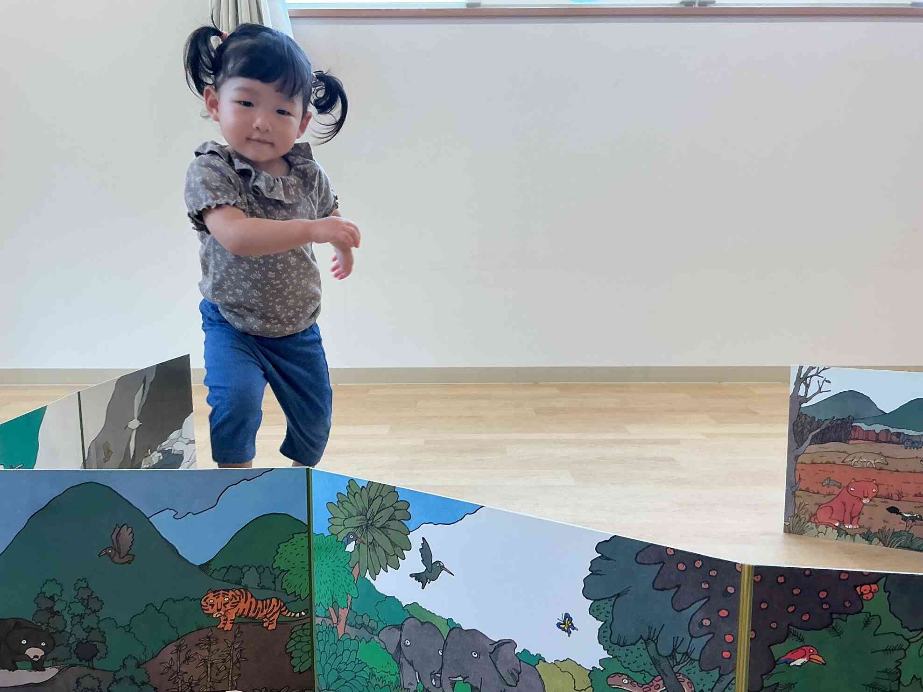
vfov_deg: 48.2
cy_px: 346
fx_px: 773
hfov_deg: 61.7
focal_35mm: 29
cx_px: 462
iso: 25
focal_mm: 3
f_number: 1.8
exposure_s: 1/100
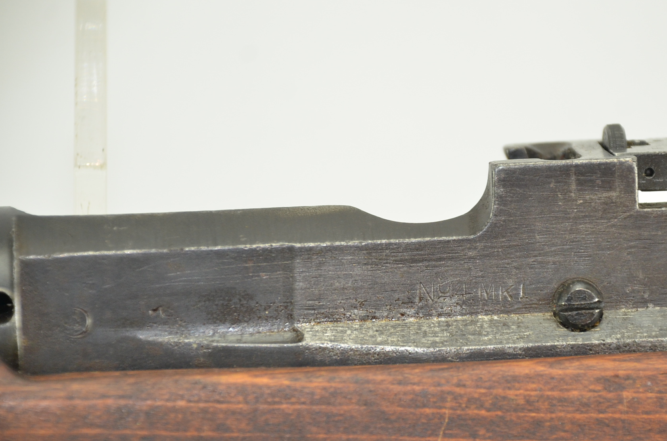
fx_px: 5486
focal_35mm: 297
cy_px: 297
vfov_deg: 4.6
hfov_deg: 7.0
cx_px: 467
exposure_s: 1/60
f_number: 5.6
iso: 560
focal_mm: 135
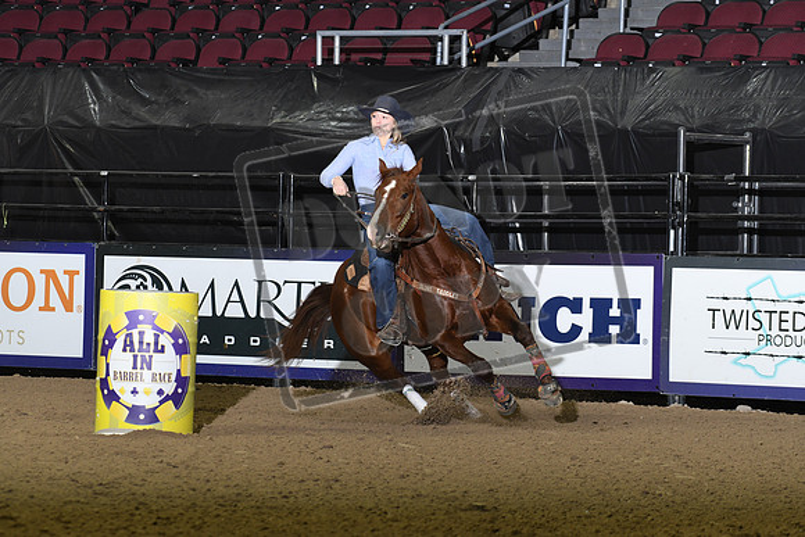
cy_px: 268
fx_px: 4473
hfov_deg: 10.3
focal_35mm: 200
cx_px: 402
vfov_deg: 6.9
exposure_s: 1/250
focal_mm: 200
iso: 1250
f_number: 6.3
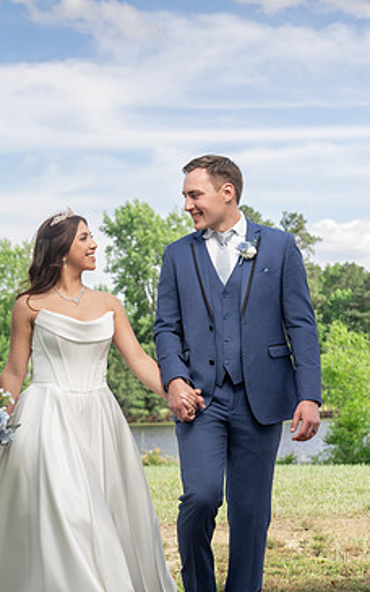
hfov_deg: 14.8
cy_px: 352
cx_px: 133
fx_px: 1420
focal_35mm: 88
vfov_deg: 23.5
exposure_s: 1/200
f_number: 6.3
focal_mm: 70
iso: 100
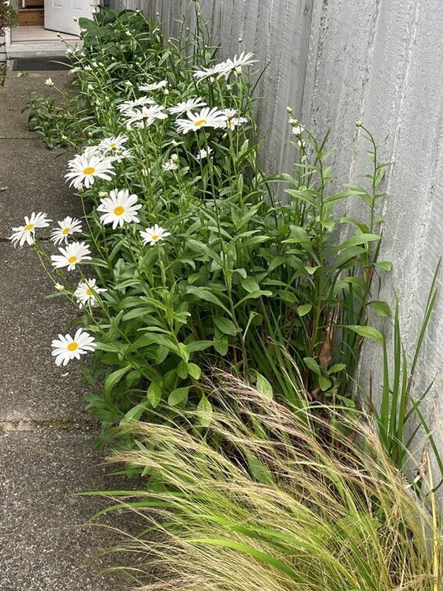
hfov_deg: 27.7
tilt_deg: -22.4
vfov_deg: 38.1
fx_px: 853
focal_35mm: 50
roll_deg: +1.6
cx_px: 20
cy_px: 260
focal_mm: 4.2
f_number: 1.6
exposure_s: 1/121
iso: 40
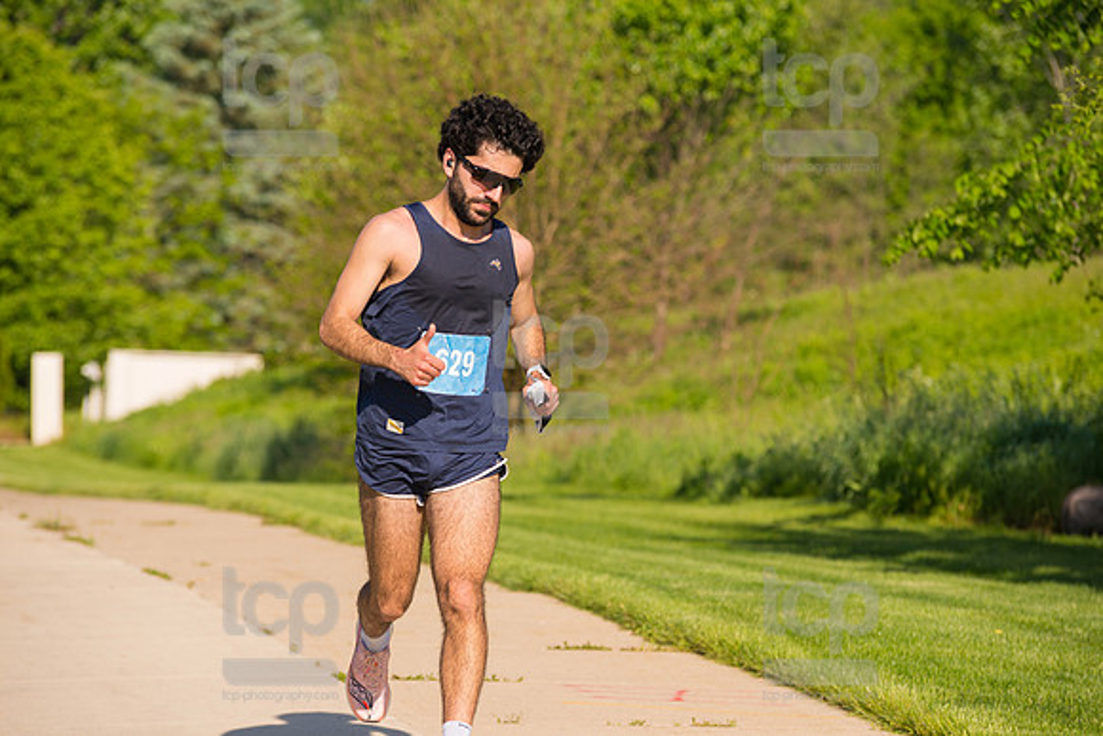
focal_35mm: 170
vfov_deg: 8.1
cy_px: 368
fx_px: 5210
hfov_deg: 12.1
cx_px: 552
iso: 400
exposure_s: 1/2000
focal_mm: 170
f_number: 5.6
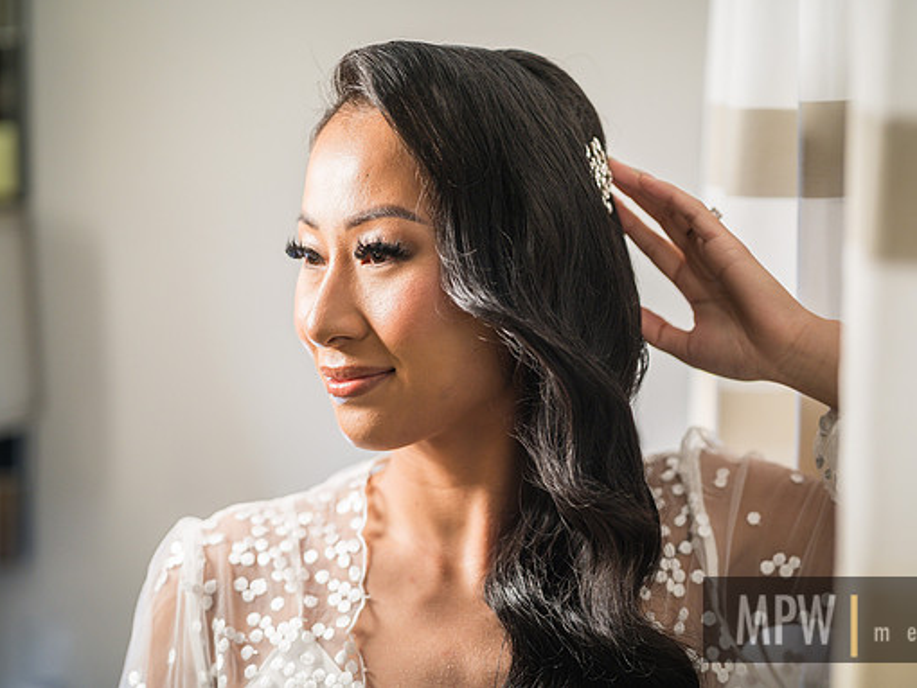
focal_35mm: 82
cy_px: 342
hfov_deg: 23.8
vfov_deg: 18.0
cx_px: 503
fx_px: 2173
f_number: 1.8
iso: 400
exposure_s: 1/160
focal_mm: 75
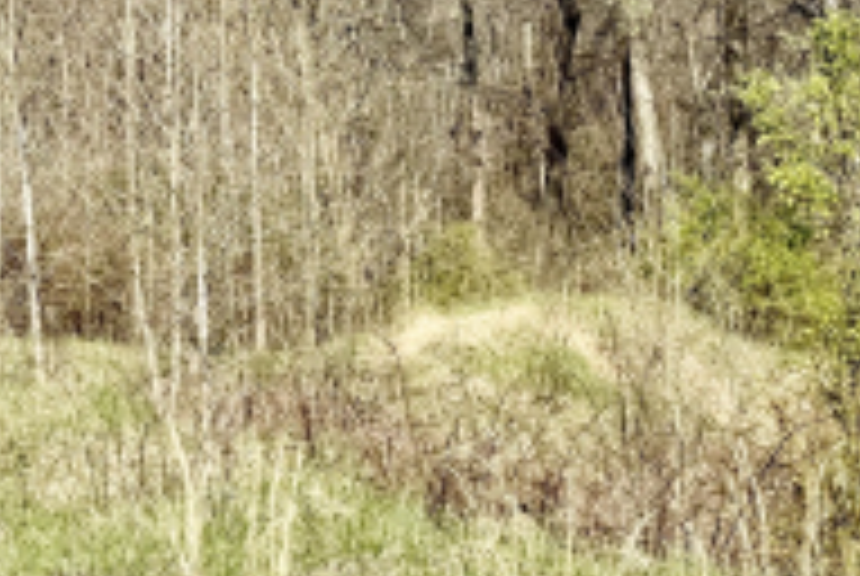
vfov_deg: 15.1
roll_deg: +0.7
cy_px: -140
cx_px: -88
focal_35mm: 87
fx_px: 2082
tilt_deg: +4.0
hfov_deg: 22.1
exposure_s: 1/4950
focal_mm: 6.76
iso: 80
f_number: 1.78
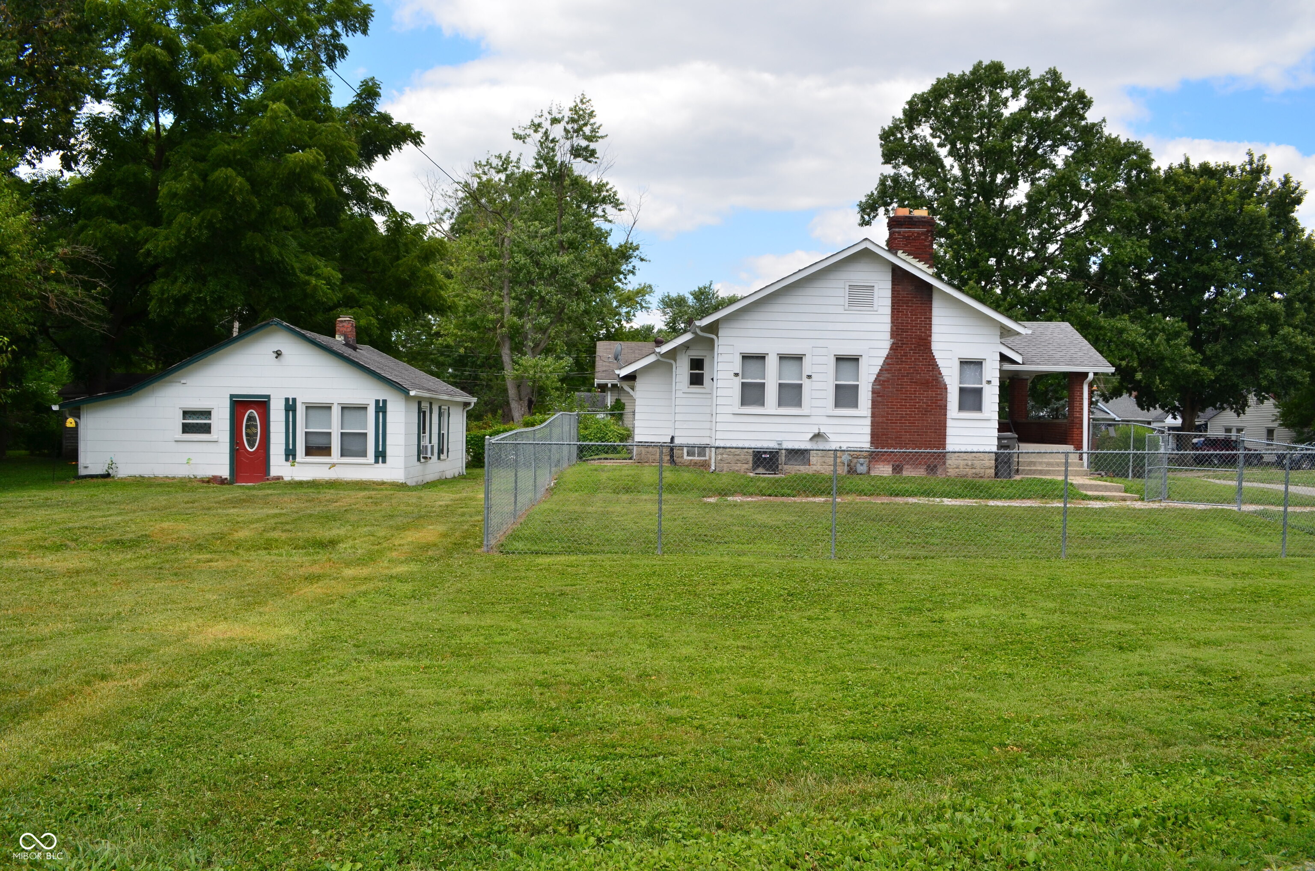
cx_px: 658
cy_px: 436
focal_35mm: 27
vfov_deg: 47.7
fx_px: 984
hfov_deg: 67.5
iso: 200
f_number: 10
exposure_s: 1/320
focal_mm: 18
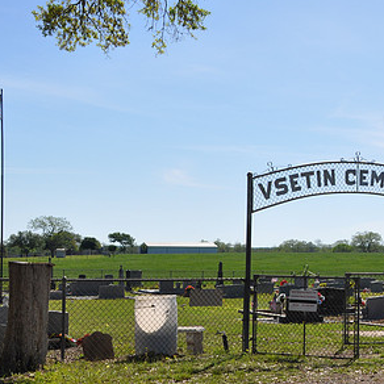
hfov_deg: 20.8
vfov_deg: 21.4
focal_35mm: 81
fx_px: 1017
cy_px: 227
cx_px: 364
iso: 200
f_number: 9
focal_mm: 32
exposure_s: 1/320
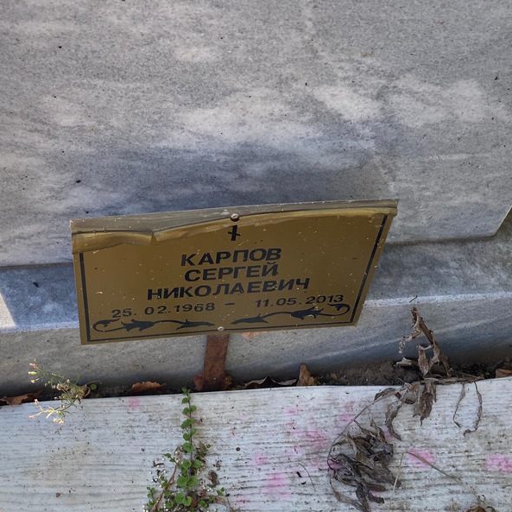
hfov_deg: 27.7
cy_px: 256
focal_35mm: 62
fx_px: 1038
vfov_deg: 27.7
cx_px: 222
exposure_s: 1/318
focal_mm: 6
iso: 20
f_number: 2
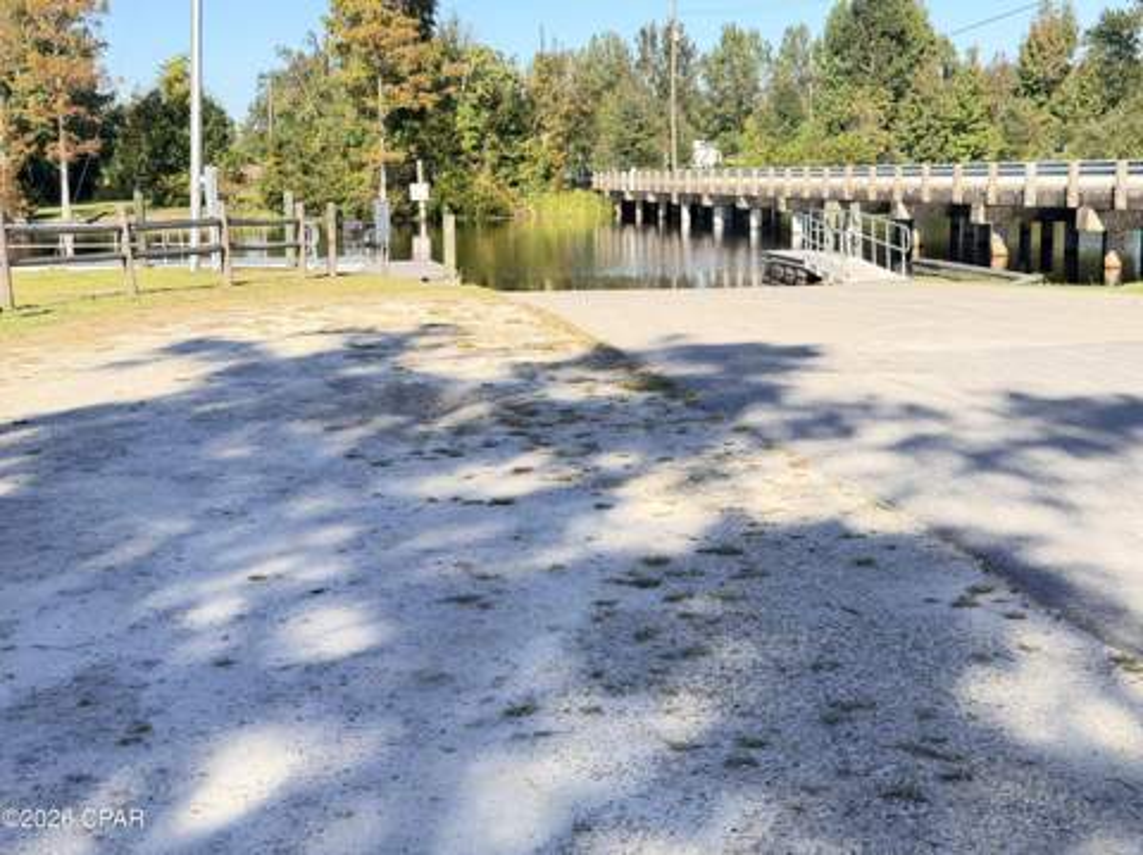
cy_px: 428
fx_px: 1583
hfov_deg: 39.7
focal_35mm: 48
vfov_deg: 30.2
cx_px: 572
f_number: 1.78
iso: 100
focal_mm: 6.76
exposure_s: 1/2208
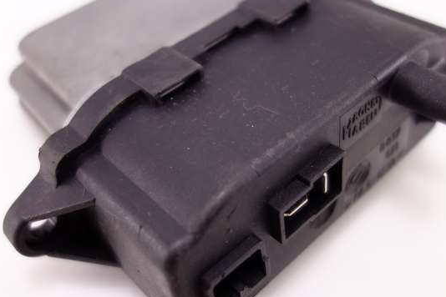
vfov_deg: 31.1
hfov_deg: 45.4
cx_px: 225
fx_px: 533
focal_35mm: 43
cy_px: 128
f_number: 1.8
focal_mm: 10.4
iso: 125
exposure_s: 1/100
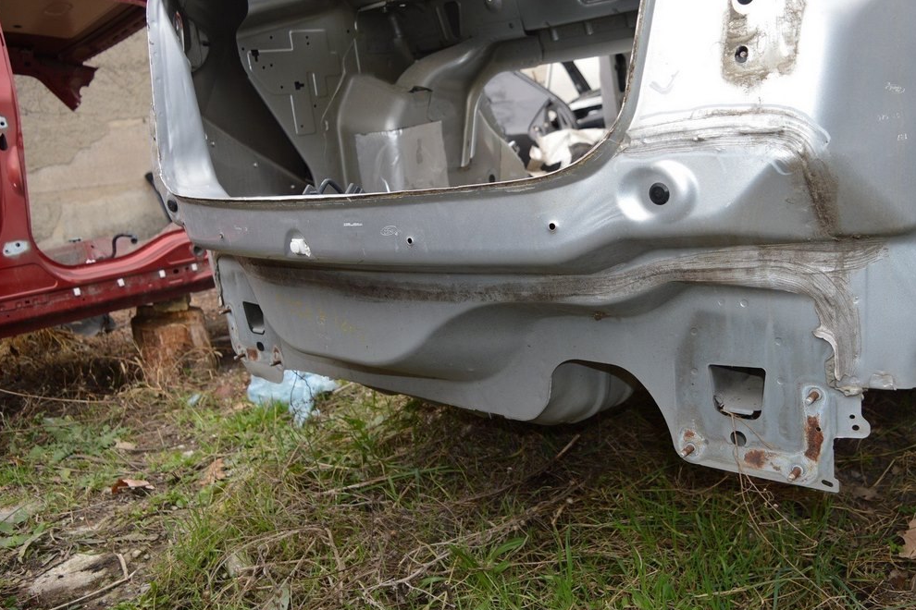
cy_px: 313
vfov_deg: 42.3
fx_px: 789
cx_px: 468
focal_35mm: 31
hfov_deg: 60.3
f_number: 4
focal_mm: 20
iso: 110
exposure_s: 1/125
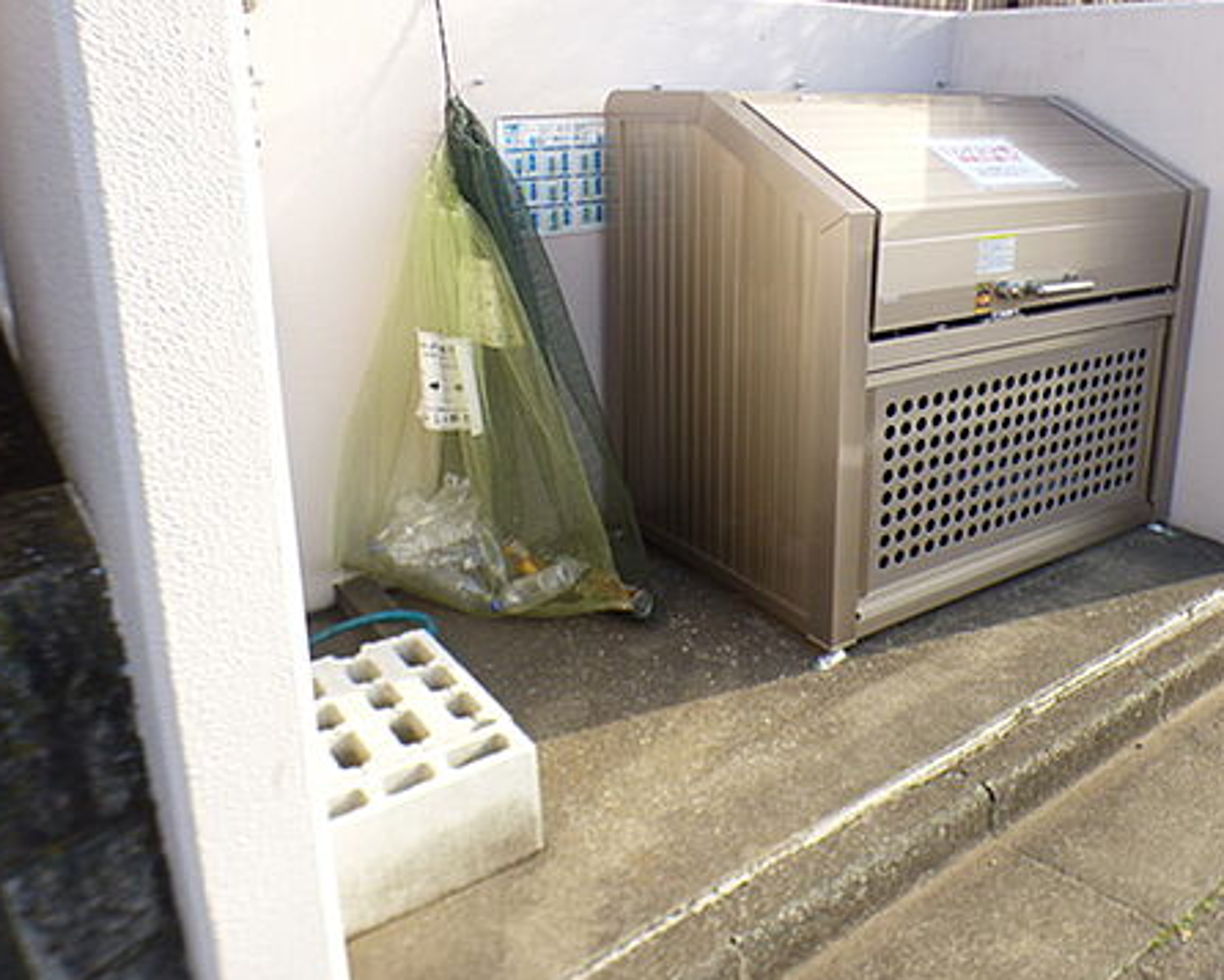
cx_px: 711
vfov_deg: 50.6
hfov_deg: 61.8
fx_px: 1015
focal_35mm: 28
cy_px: 327
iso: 100
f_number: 2.8
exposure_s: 1/320
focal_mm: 3.58
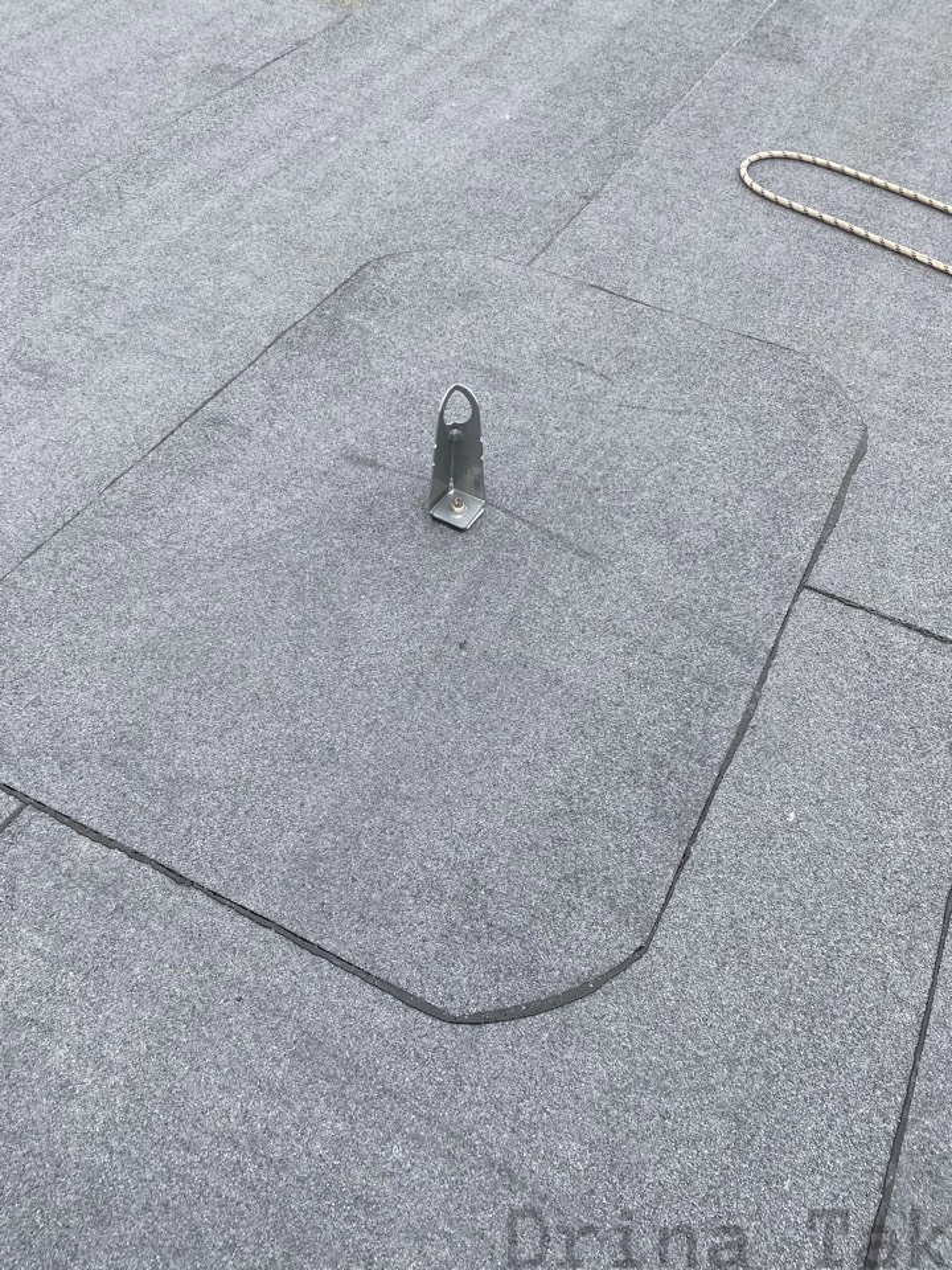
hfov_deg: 53.1
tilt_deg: -46.6
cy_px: 635
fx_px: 953
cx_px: 476
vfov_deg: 67.3
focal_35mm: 26
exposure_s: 1/323
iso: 32
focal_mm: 4.25
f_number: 1.8
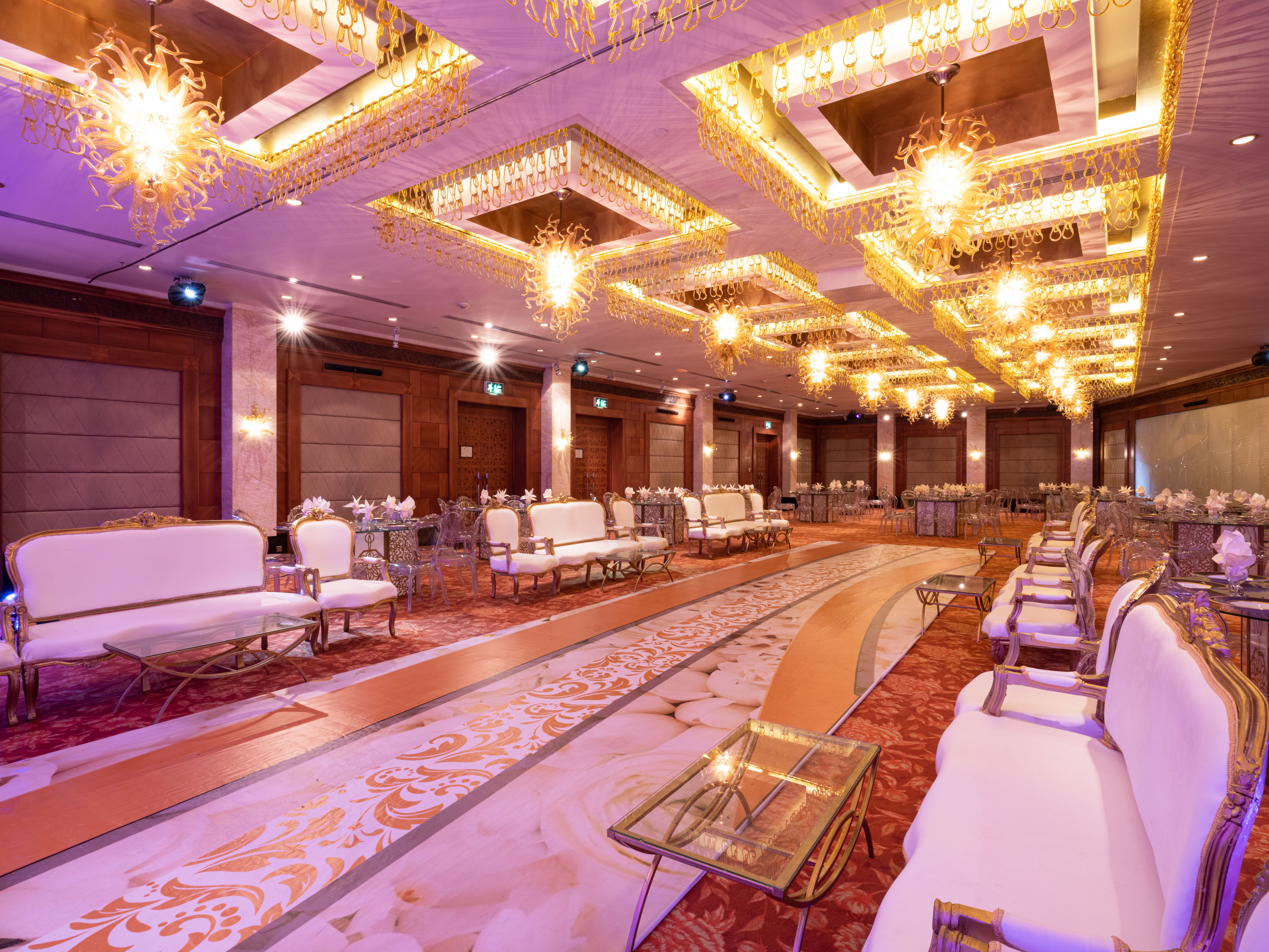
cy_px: 476
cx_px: 634
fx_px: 660
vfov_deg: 71.6
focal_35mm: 18
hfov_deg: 87.8
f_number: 32
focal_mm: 23
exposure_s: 8.5
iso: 200
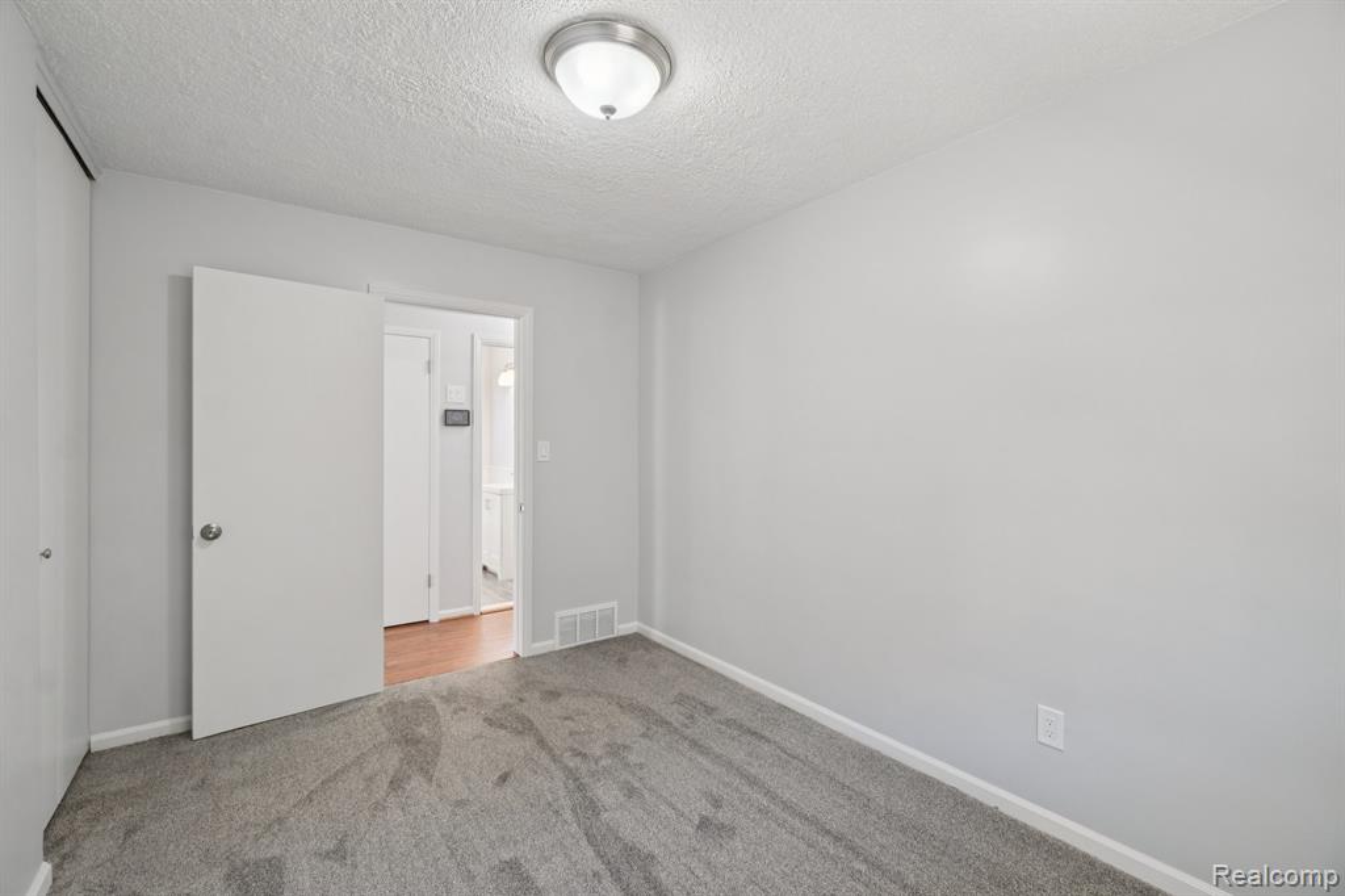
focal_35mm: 15
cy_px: 448
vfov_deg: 77.3
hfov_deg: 100.4
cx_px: 672
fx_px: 560
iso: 400
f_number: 8
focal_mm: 10
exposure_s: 1/15
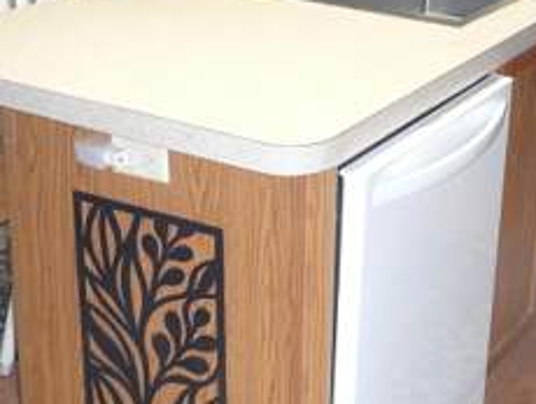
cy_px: 89
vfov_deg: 20.0
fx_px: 1132
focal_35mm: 73
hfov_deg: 26.4
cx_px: 373
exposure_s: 1/30
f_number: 2.8
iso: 250
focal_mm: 5.2
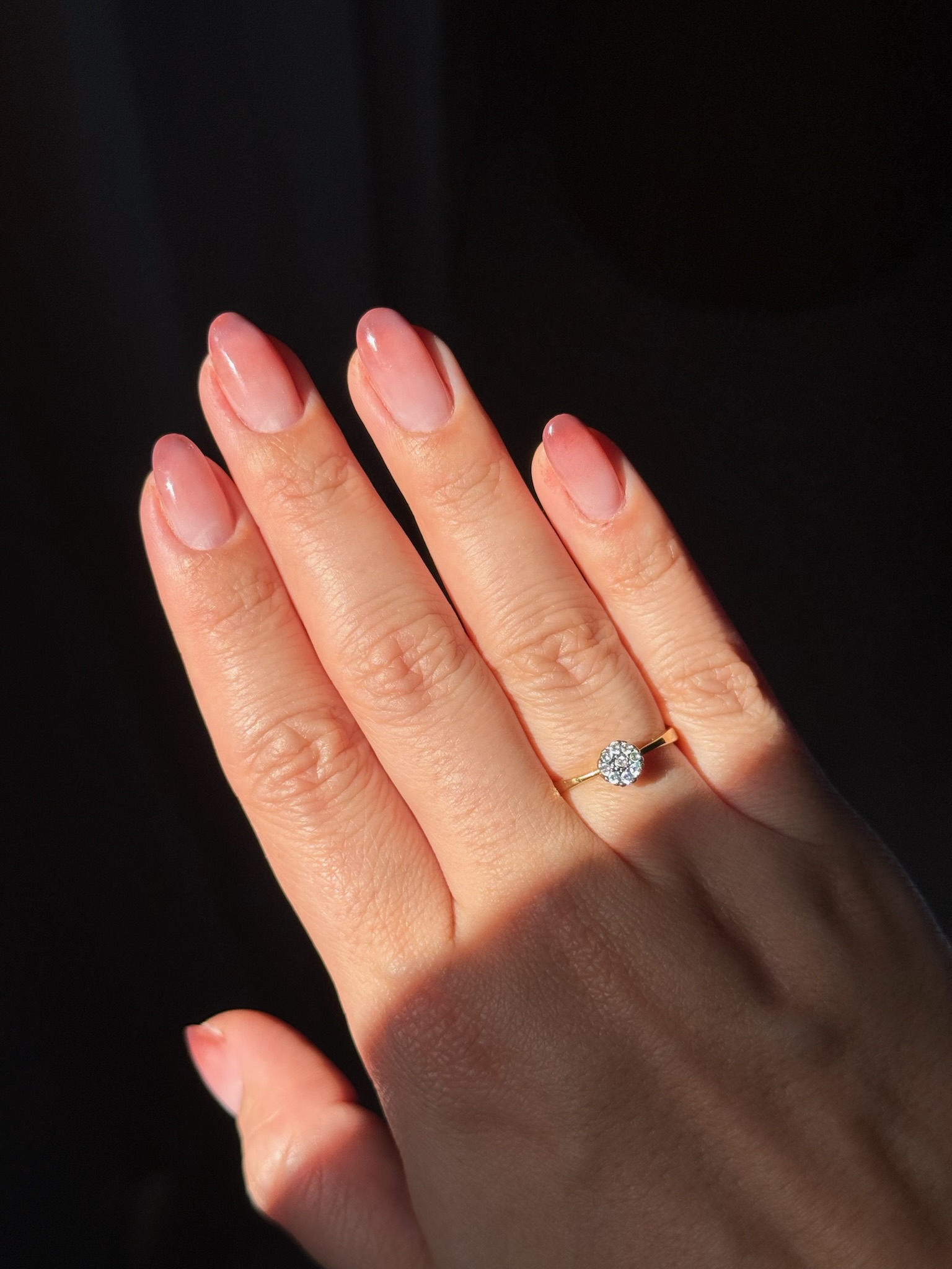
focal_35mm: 48
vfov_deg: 39.7
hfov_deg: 30.3
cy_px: 634
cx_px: 476
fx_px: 1760
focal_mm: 6.76
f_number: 1.78
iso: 64
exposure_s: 1/2667
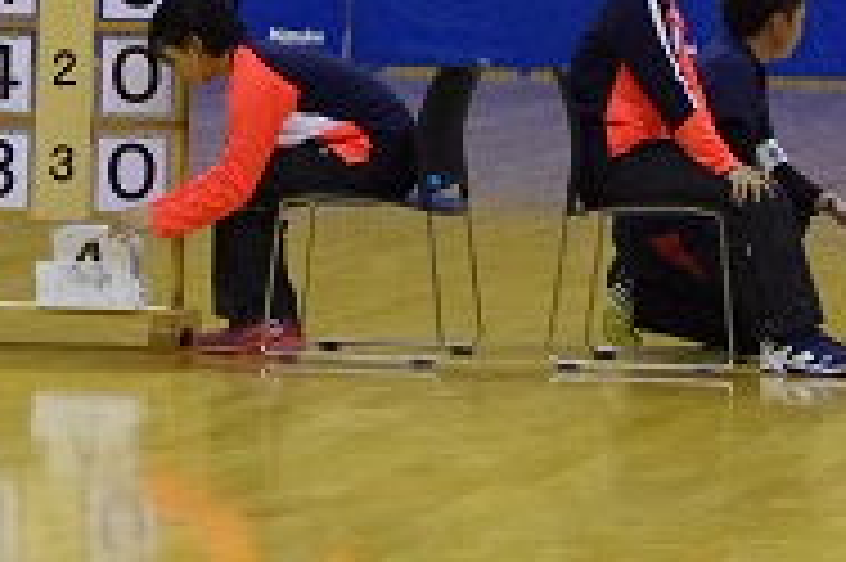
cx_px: 526
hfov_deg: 6.2
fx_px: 7865
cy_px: -58
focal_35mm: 335
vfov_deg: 4.1
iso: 6400
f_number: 5.6
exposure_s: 1/640
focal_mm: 97.5
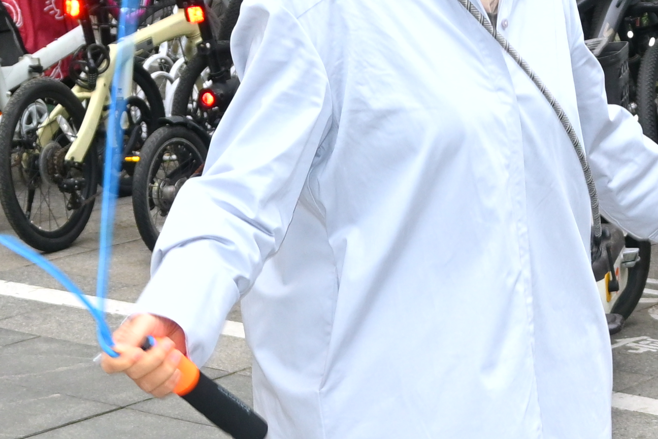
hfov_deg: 13.7
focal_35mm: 150
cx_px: 457
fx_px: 2742
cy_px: 393
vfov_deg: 9.1
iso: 280
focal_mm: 24
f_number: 4.5
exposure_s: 1/200
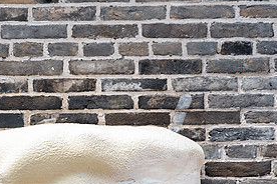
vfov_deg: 4.7
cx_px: 17
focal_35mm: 290
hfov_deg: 7.1
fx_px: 2231
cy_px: 173
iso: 100
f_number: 4
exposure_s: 1/800
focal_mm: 100
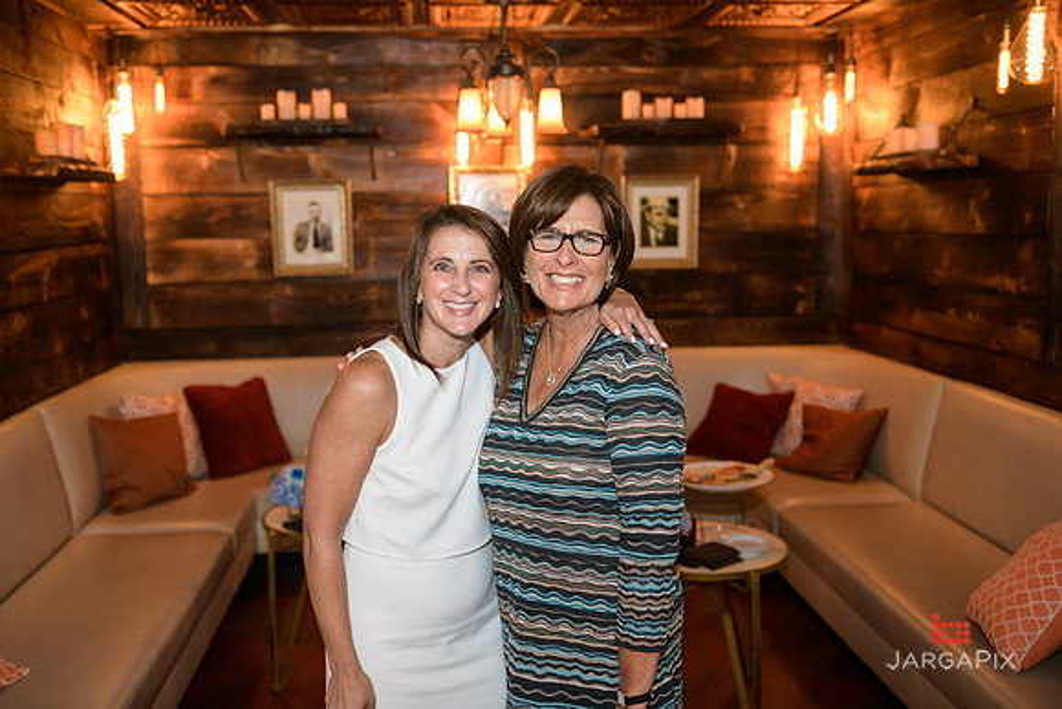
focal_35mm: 36
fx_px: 1062
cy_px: 354
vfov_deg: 36.9
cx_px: 531
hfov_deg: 53.1
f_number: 3.2
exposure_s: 1/125
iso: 1600
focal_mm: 36
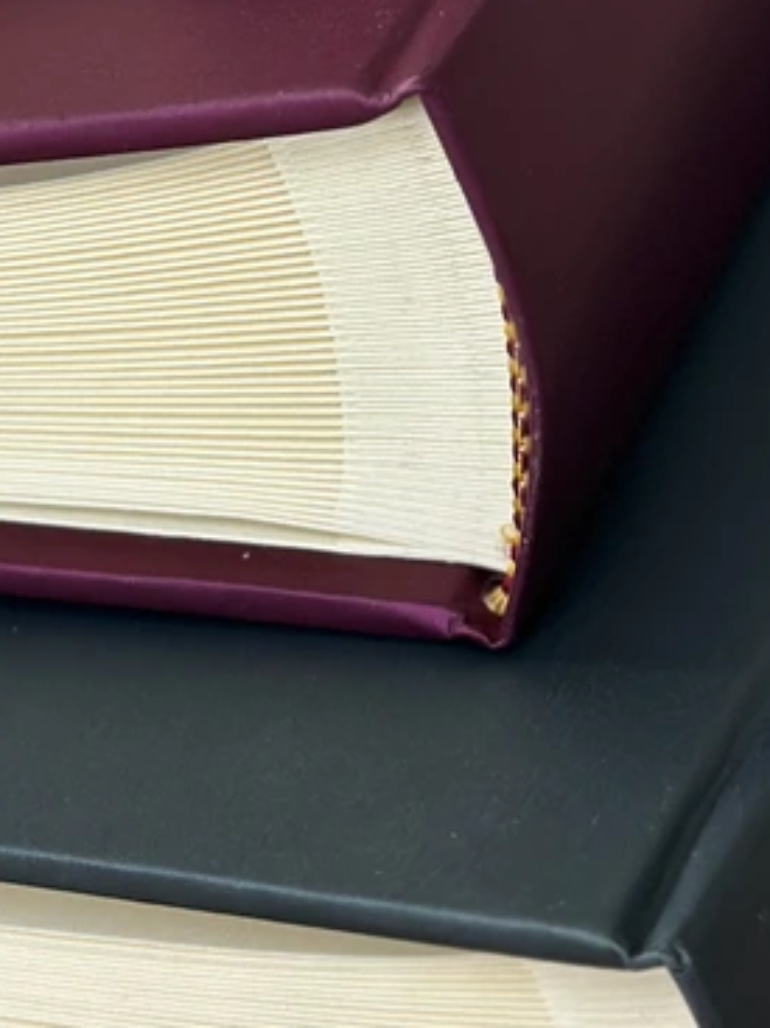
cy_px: 188
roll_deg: +0.3
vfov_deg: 17.0
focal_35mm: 115
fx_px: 3413
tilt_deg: -25.8
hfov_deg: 12.9
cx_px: 370
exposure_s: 1/333
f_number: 1.78
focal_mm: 6.86
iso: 80
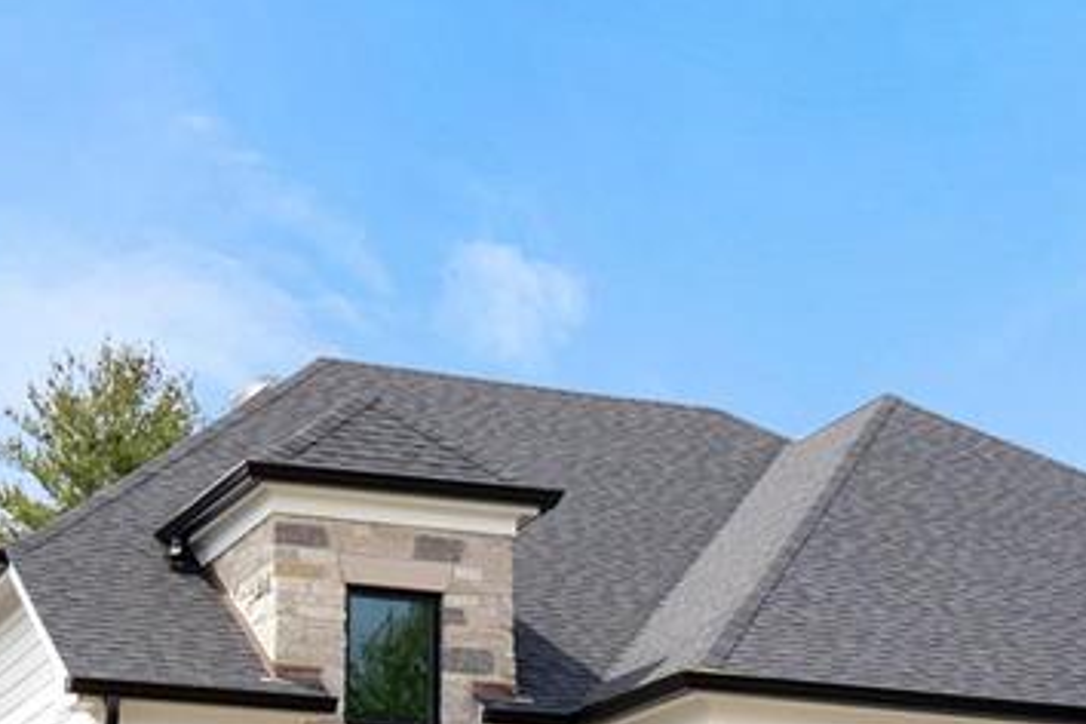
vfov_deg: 13.0
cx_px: 1003
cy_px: 770
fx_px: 3137
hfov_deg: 19.2
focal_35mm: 104
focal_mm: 18
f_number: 8
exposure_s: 1/320
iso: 400
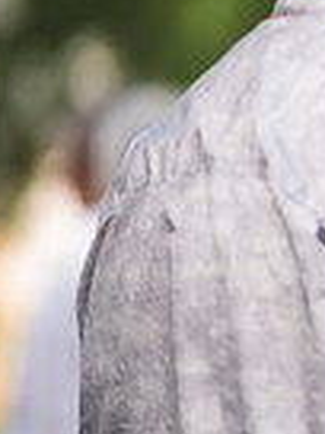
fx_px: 10303
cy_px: 56
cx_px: 883
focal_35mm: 823
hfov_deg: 1.8
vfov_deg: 2.4
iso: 100
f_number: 2.8
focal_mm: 200
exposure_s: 1/400
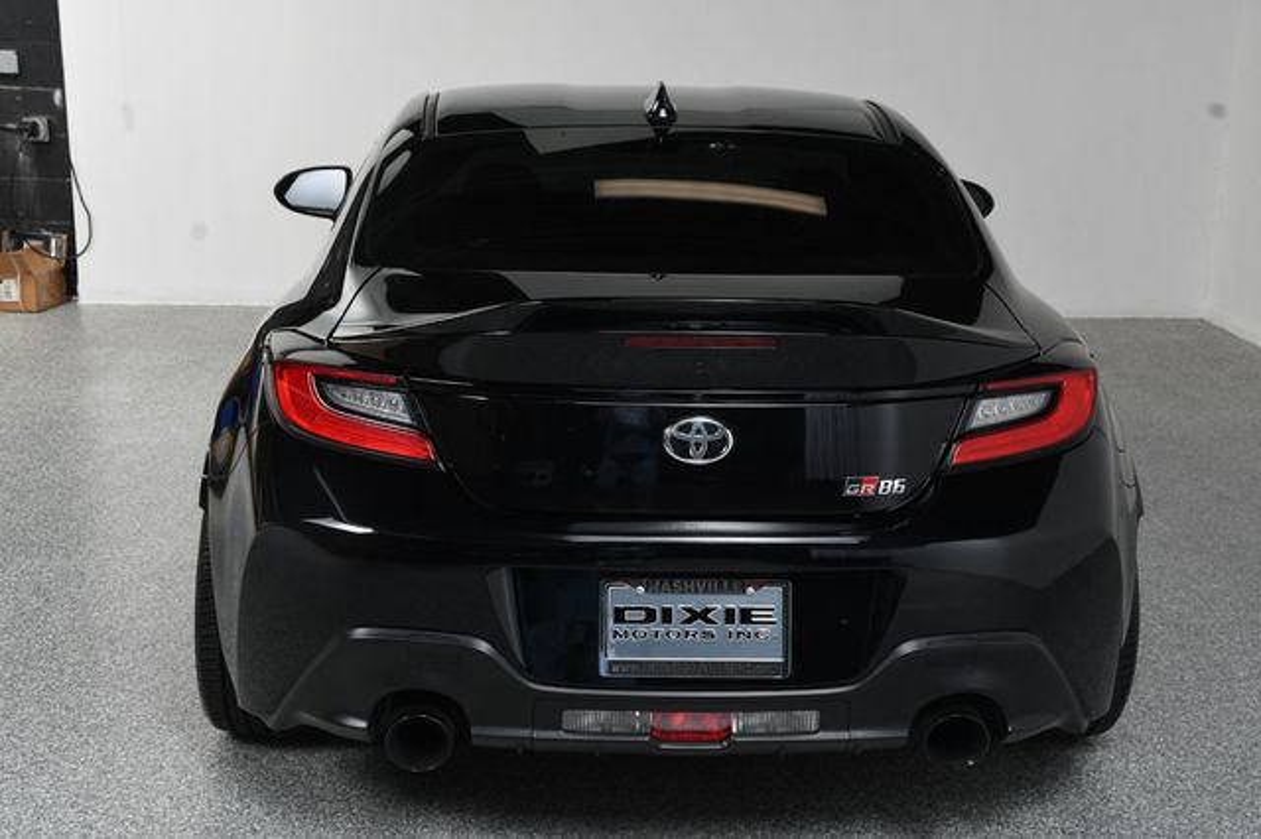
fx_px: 1785
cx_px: 630
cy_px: 420
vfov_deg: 26.5
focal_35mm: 51
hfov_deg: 38.9
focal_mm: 34
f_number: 10
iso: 100
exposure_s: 1/160
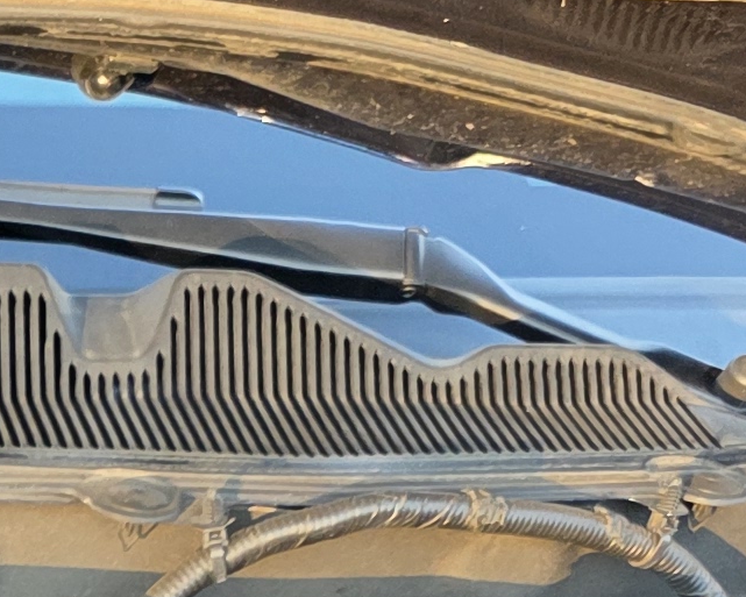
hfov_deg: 12.6
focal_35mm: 140
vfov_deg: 10.0
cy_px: 1317
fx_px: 3091
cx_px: -591
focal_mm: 6.3
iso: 160
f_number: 1.7
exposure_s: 1/180
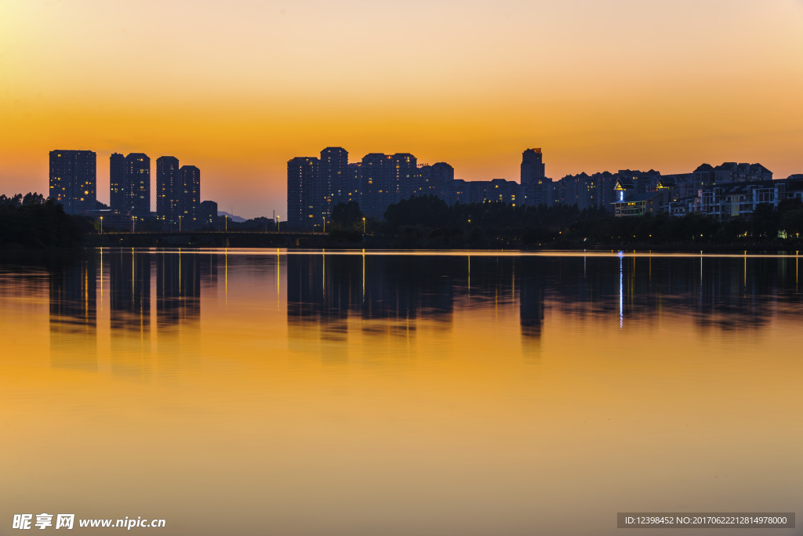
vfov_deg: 23.4
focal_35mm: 58
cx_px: 402
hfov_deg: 34.5
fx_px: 1294
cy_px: 268
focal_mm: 58
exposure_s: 5
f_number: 8
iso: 100
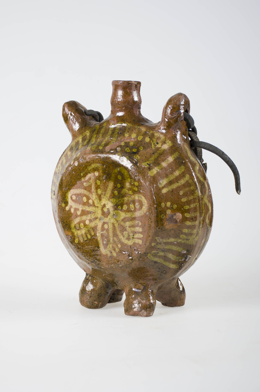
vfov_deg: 27.0
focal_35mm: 75
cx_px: 130
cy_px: 196
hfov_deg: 18.1
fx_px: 816
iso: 100
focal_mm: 50
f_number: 5.6
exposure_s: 1/160
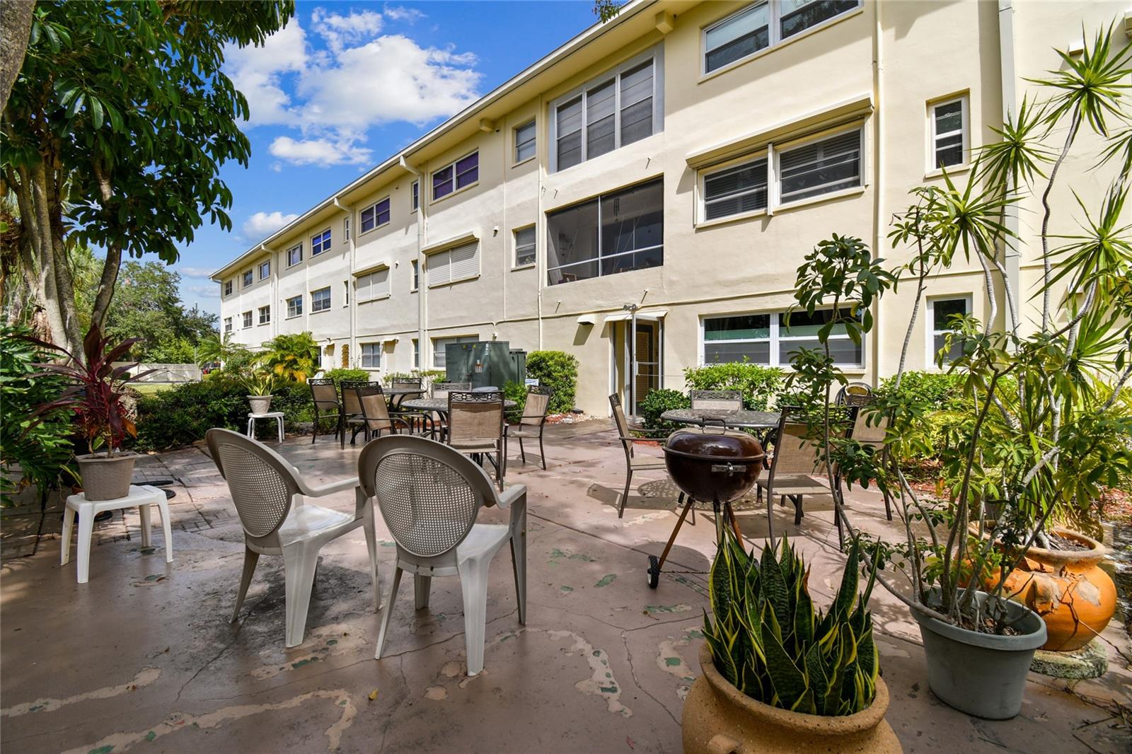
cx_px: 566
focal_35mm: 15
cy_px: 377
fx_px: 472
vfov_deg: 77.3
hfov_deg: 100.4
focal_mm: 10
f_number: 8
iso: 100
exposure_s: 1/250
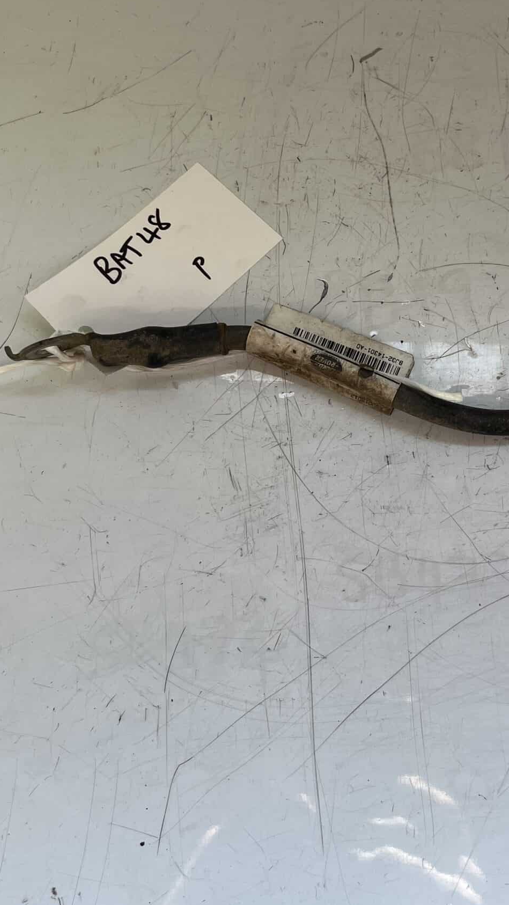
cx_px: 402
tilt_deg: -72.0
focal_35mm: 43
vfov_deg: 47.1
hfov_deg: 27.2
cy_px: 371
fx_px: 1031
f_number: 1.6
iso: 40
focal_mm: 5.1
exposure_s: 1/178
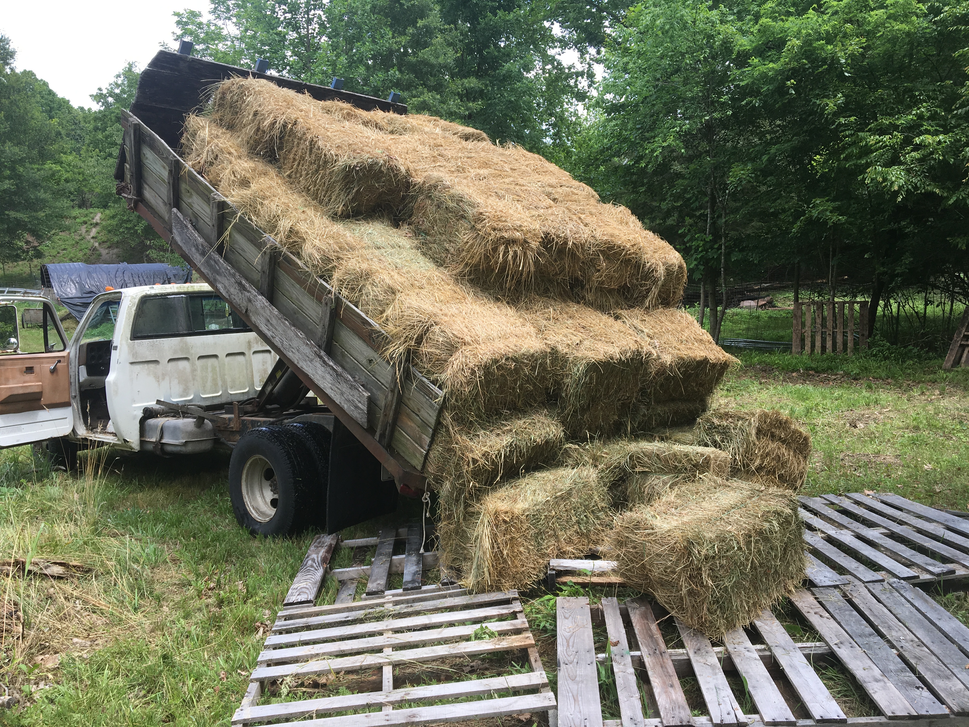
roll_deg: -2.5
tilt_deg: -8.1
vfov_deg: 48.2
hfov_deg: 61.7
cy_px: 364
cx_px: 484
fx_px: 812
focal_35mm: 29
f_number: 2.2
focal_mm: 4.15
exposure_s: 1/582
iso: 25
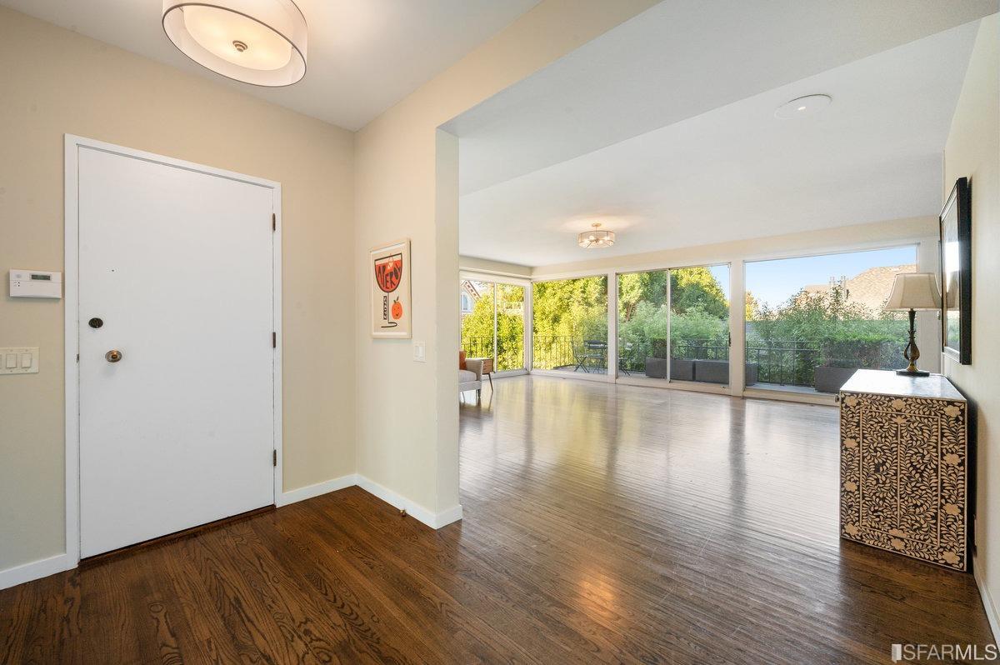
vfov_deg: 79.1
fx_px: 402
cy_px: 332
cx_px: 500
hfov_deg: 102.3
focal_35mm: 14
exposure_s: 1/10
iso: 400
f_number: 11
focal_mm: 14.5
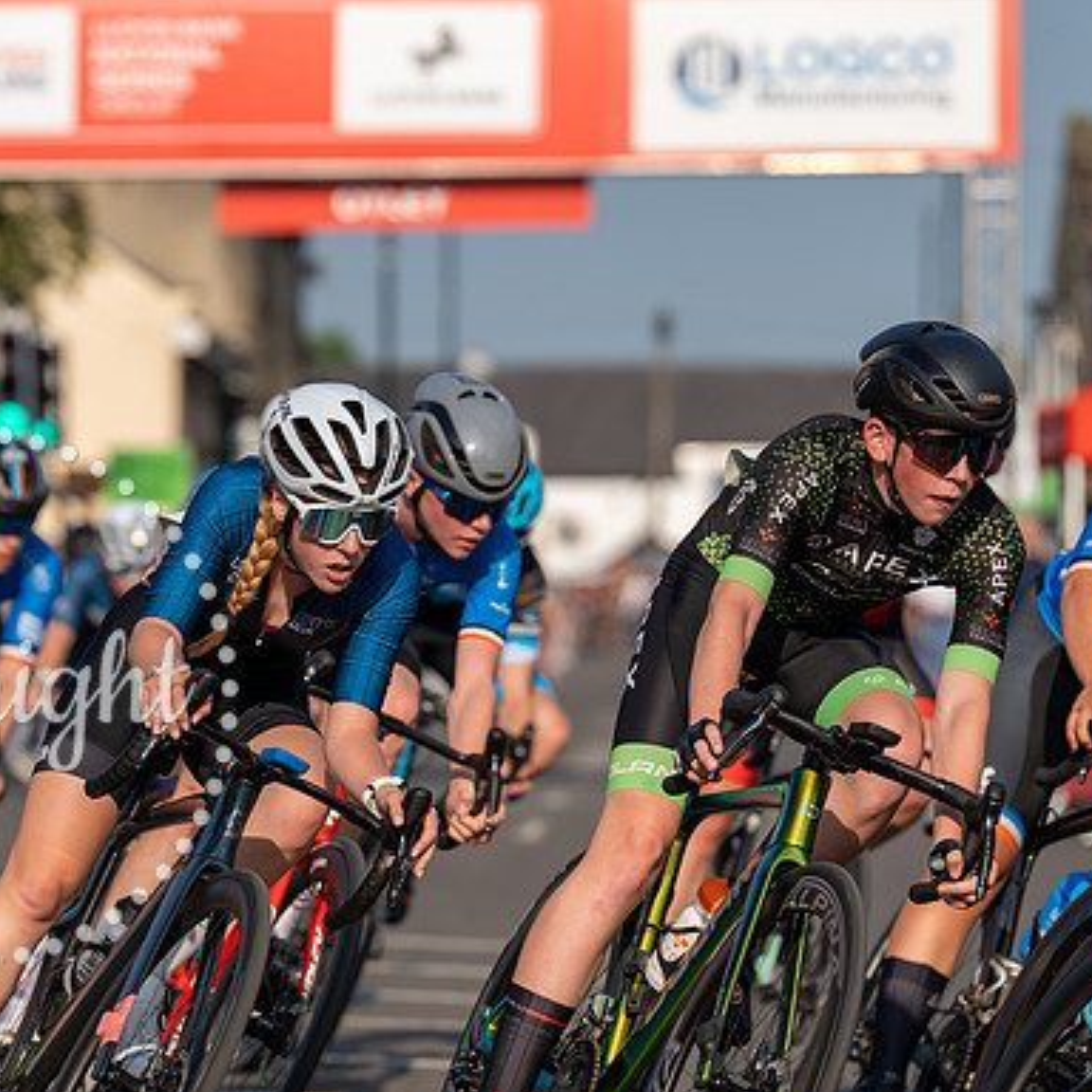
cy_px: 547
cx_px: 412
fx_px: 8887
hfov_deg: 7.0
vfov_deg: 7.0
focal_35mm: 249
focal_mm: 194
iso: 160
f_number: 4.5
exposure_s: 1/1000
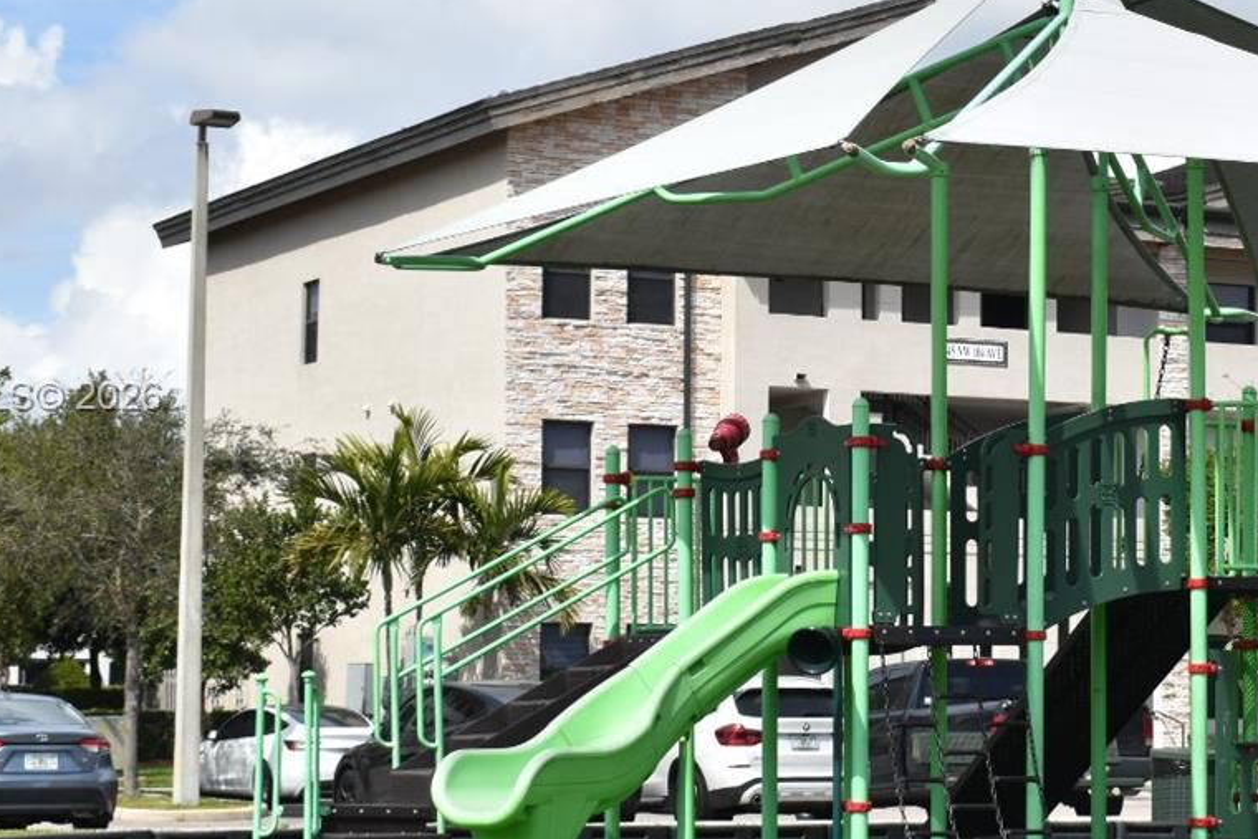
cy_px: 399
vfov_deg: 13.6
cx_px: 970
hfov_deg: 20.0
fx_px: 3530
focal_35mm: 101
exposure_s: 1/400
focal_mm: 32
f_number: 10
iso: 200
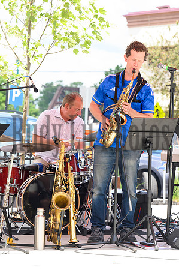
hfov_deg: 9.4
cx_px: 90
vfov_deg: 14.2
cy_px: 135
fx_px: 1084
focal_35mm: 145
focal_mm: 145
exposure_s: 1/400
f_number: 9
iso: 800
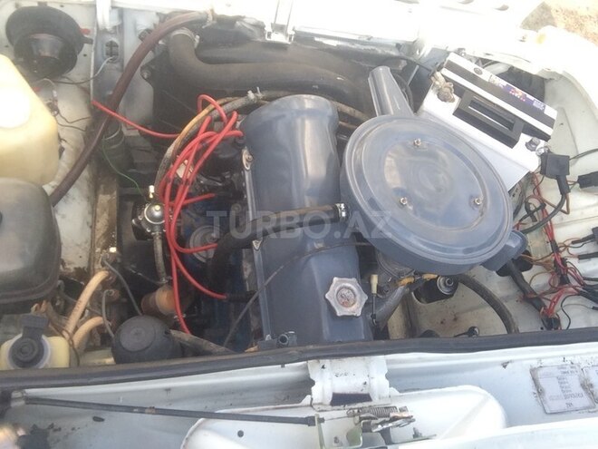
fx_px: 536
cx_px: 299
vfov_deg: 45.4
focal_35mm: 31
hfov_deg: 58.4
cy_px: 224
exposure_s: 1/286
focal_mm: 2.15
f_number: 2.4
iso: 50
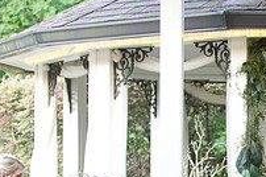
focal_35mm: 201
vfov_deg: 6.8
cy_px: 226
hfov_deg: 10.1
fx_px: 1483
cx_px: 340
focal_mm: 70
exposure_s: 1/160
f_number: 2.8
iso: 800
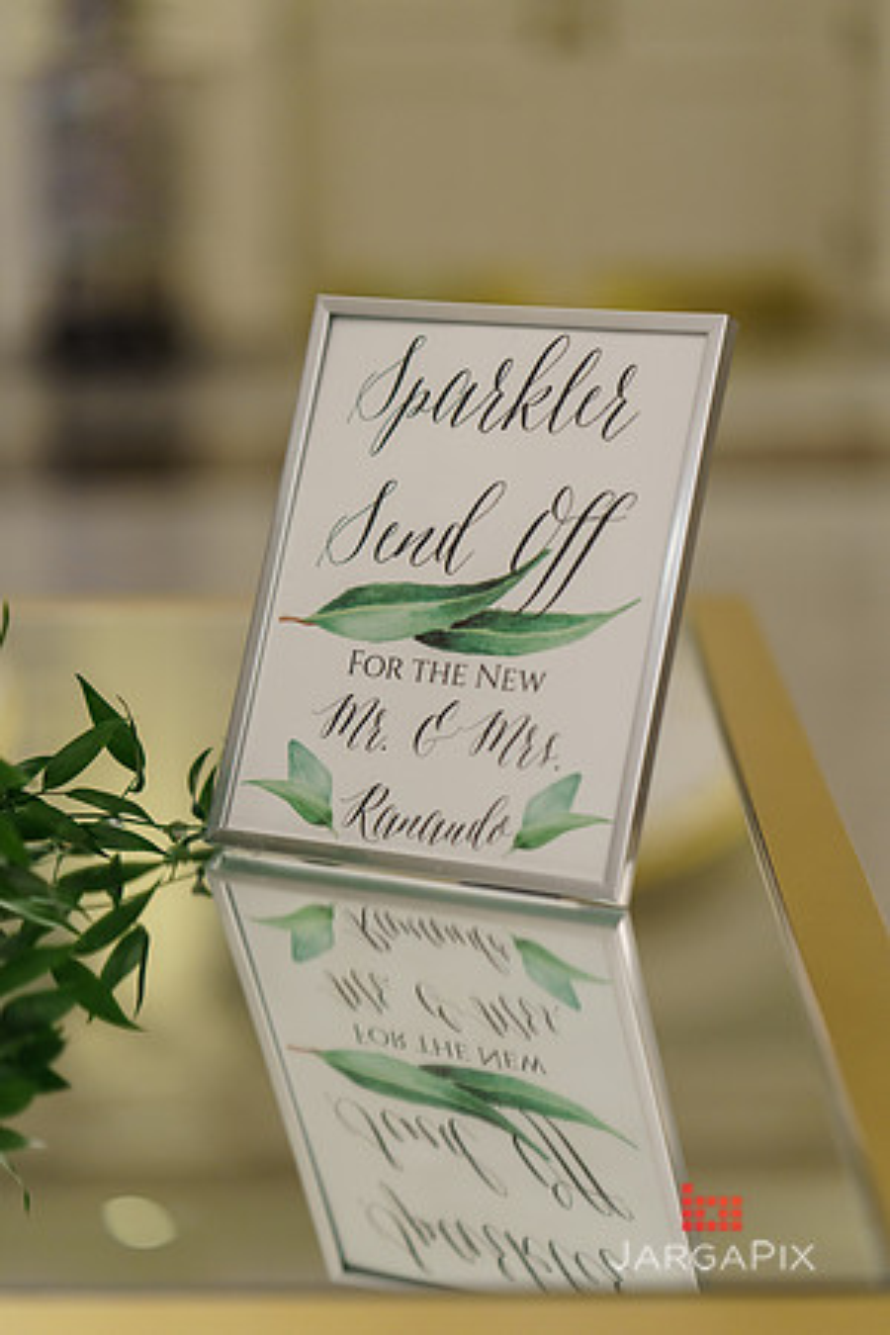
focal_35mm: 85
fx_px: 3152
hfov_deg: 16.1
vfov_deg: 23.9
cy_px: 668
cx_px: 445
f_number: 2
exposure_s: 1/250
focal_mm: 85
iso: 1000
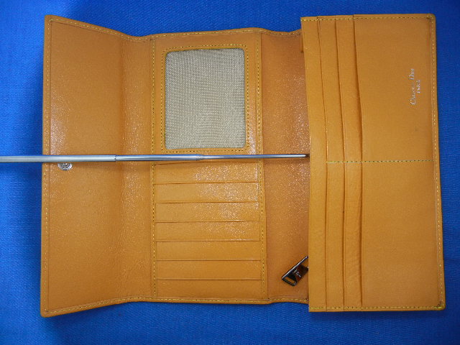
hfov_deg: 60.0
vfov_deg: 46.8
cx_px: 230
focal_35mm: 30
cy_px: 172
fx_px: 399
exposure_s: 1/31
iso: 200
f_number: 3.5
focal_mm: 5.4
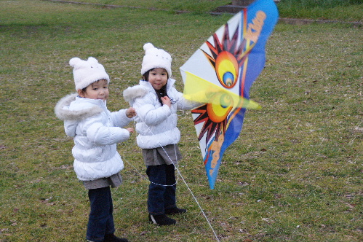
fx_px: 831
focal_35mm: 82
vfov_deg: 16.5
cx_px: 182
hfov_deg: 24.6
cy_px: 121
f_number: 5.6
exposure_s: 1/80
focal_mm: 55
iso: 800
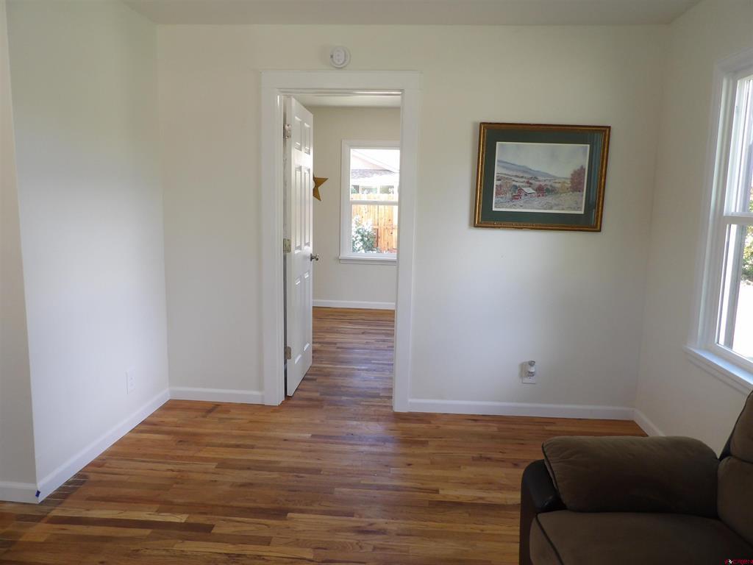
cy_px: 282
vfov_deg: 56.8
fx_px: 522
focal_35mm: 24
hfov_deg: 71.6
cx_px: 376
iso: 143
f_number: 2.8
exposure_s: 1/60
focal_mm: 4.3
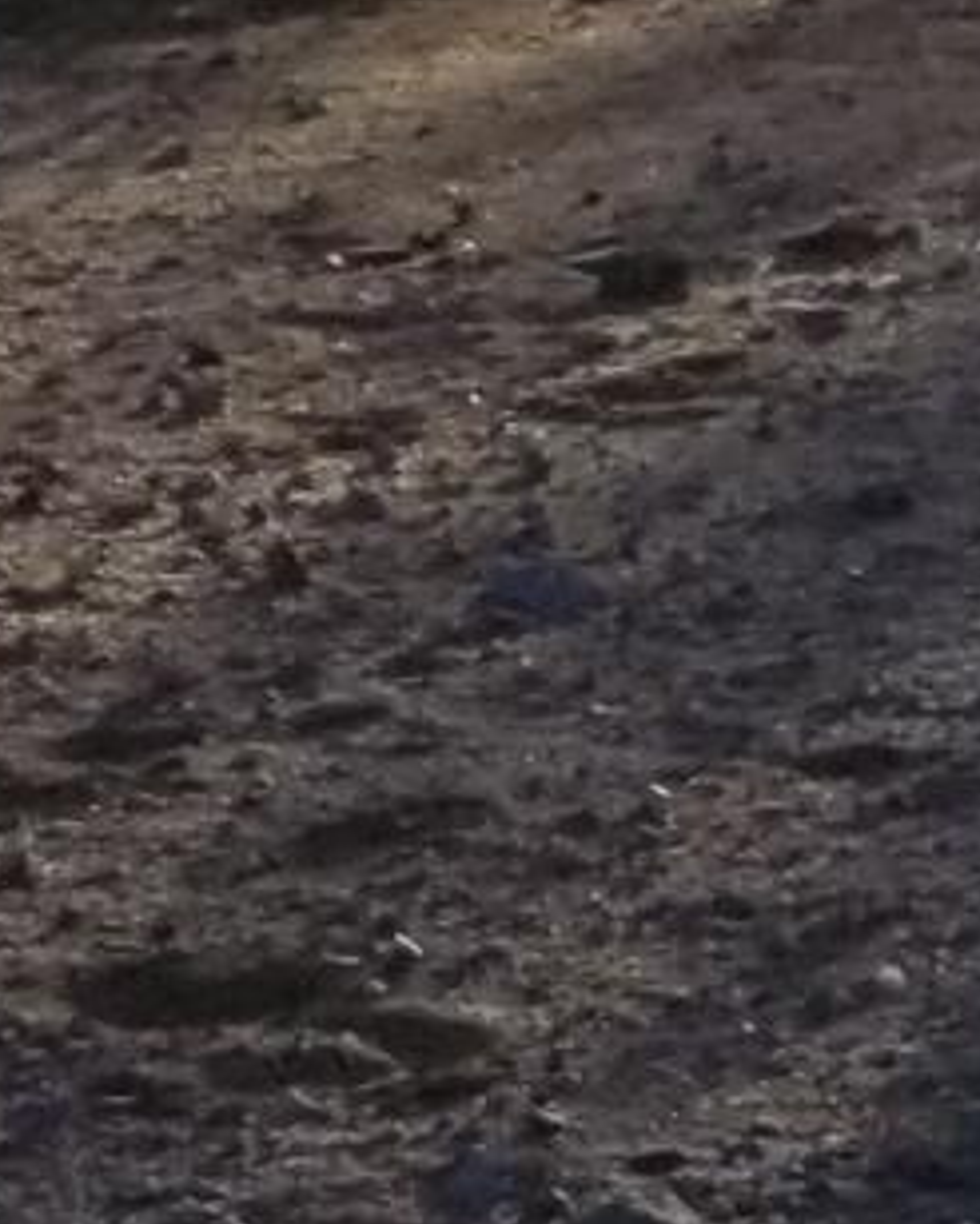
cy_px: -781
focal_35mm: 248
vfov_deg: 7.6
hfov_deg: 5.7
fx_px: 8982
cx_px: 3179
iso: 50
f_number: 1.7
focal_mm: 4.3
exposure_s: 1/7488
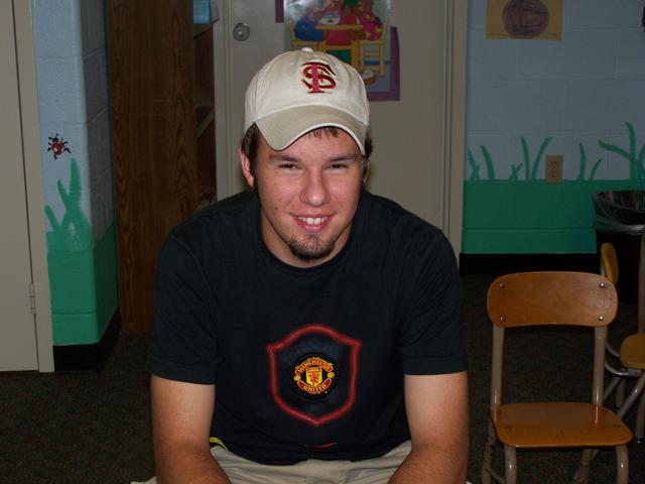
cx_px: 322
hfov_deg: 29.0
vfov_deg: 21.9
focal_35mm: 67
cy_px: 242
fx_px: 1248
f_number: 3.2
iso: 64
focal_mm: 11.2
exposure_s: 1/80
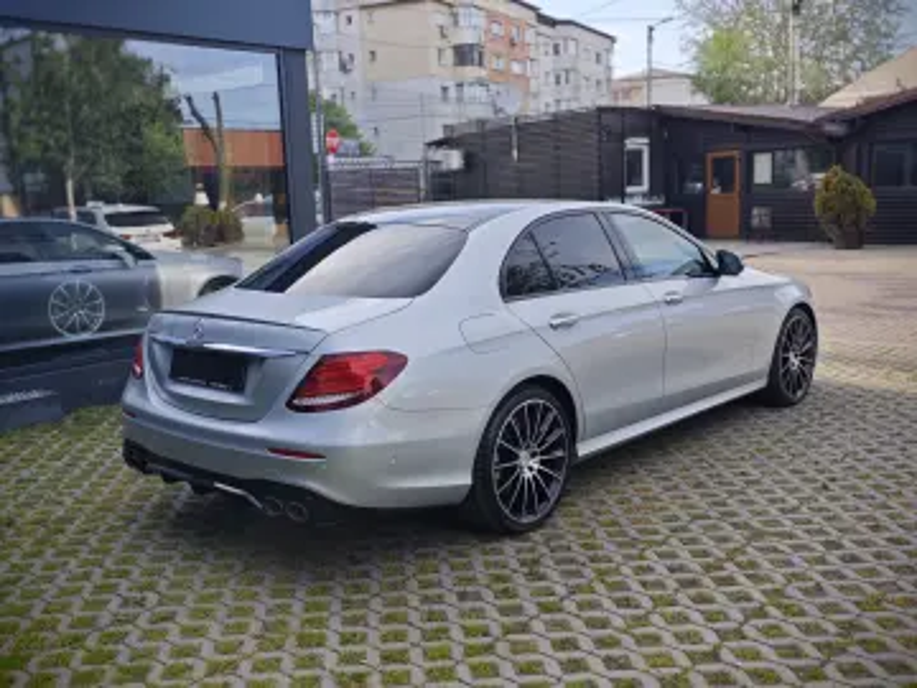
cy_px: 344
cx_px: 458
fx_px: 927
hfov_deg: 52.6
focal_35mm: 35
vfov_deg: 40.7
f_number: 1.4
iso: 50
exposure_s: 1/1282
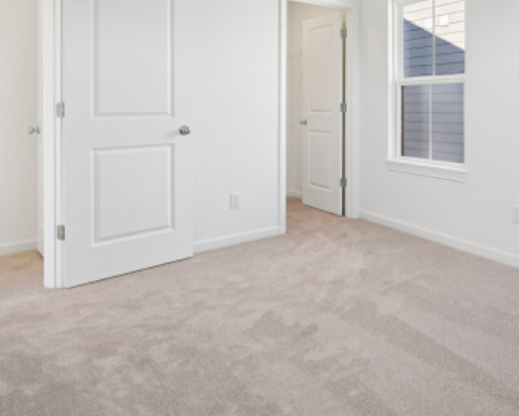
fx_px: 430
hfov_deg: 59.2
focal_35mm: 28
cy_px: 105
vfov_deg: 49.5
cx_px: 383
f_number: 7.1
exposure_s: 1/20
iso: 100
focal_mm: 14
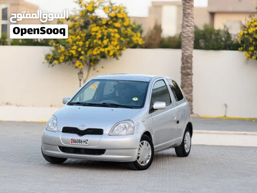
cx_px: 128
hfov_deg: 19.6
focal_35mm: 100
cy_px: 96
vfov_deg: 14.8
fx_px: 742
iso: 100
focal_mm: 16.89
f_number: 2.8
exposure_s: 1/121
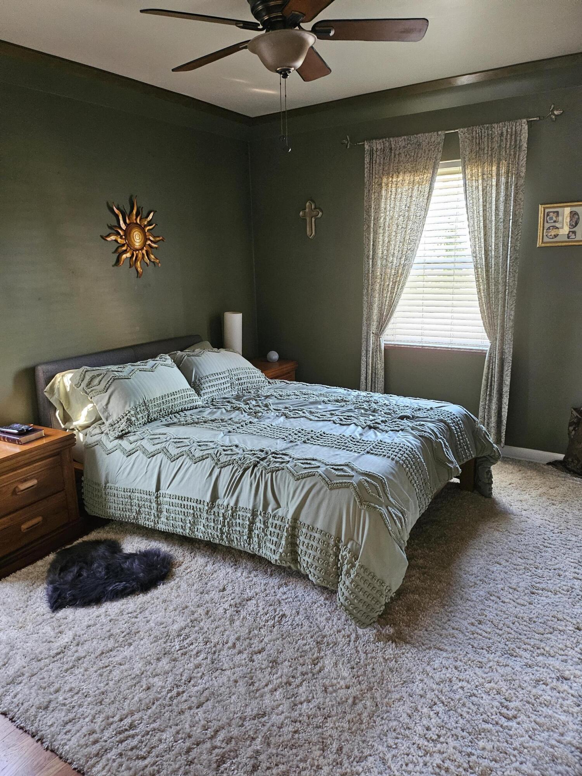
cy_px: 388
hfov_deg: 56.8
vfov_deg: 71.6
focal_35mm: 24
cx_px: 291
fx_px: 538
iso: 640
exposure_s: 1/60
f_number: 1.8
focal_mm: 5
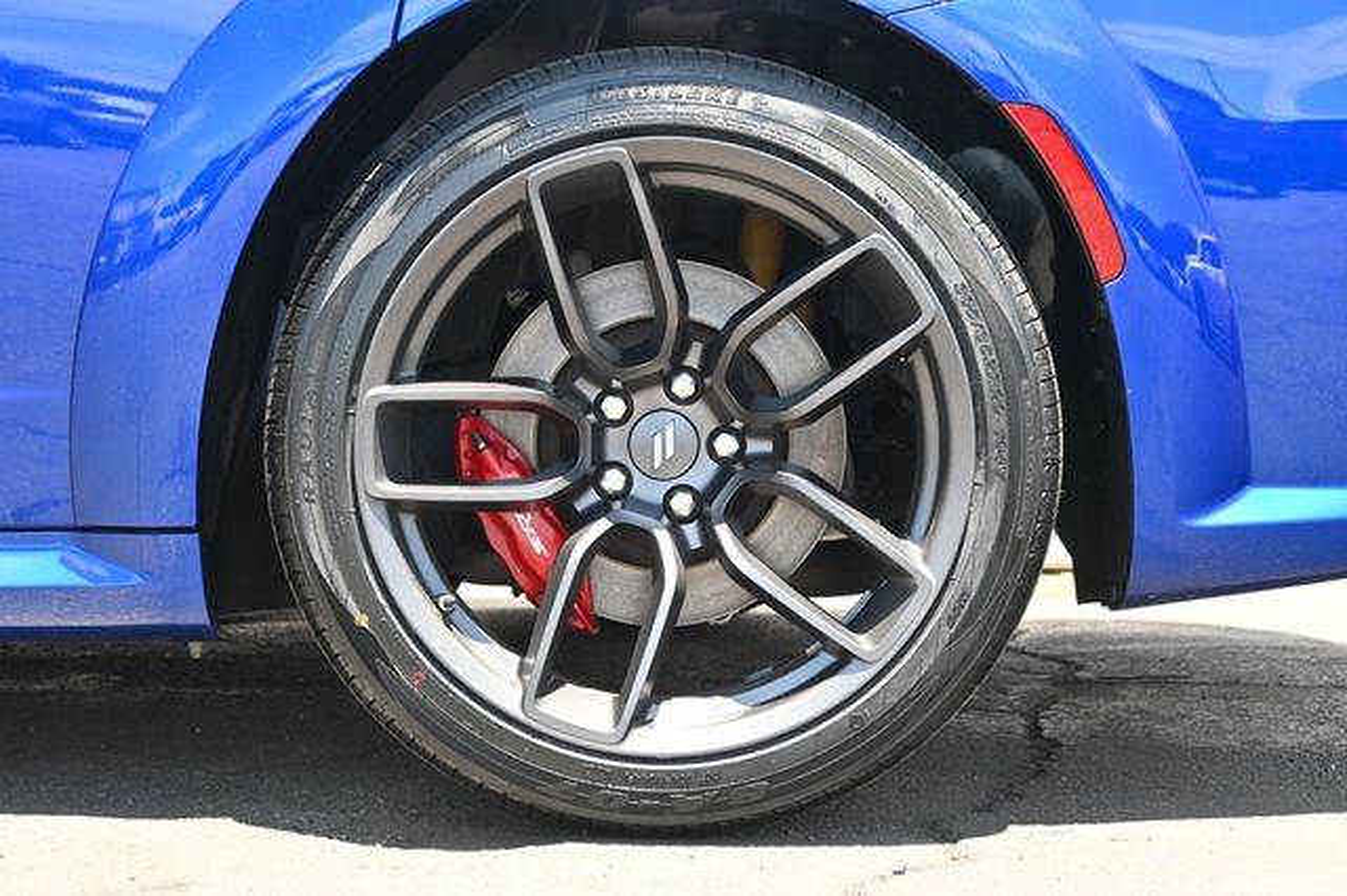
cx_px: 674
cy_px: 448
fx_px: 2580
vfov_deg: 19.7
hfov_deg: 29.3
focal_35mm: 69
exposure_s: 1/125
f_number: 6
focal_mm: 46
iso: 450
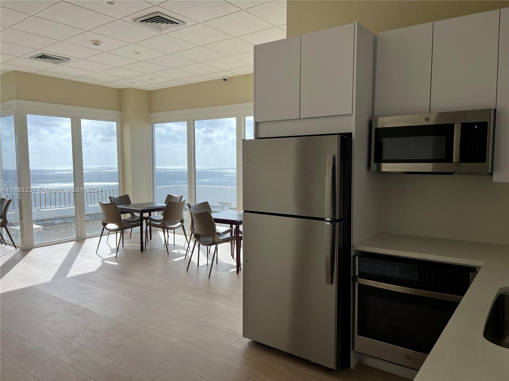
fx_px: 382
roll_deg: +0.5
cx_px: 254
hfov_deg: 67.3
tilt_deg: -4.5
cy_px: 190
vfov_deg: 53.1
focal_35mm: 26
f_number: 1.5
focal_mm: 5.7
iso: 50
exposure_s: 1/357
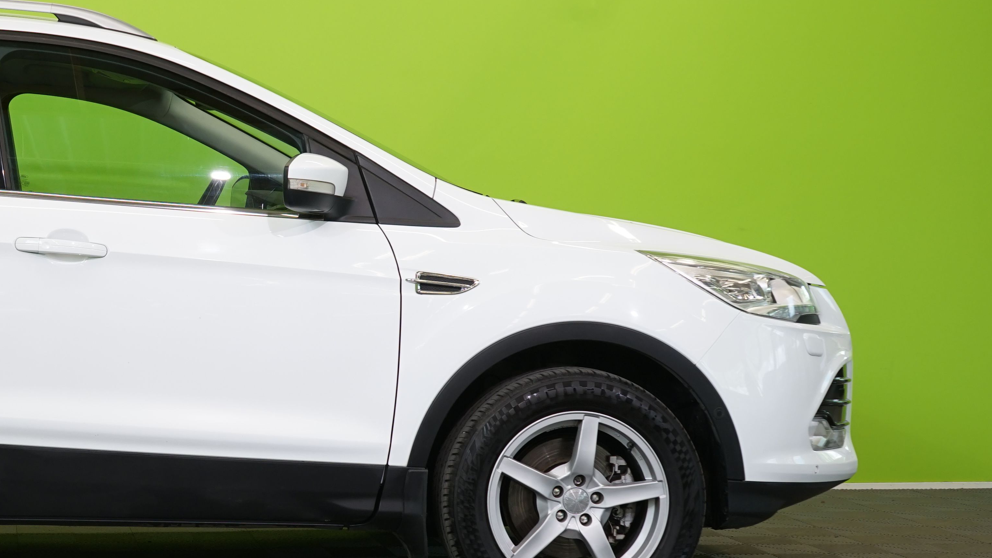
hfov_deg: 26.7
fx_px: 1999
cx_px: 57
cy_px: 305
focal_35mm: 76
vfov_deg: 15.9
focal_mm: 37
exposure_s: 1/40
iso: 400
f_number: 6.3
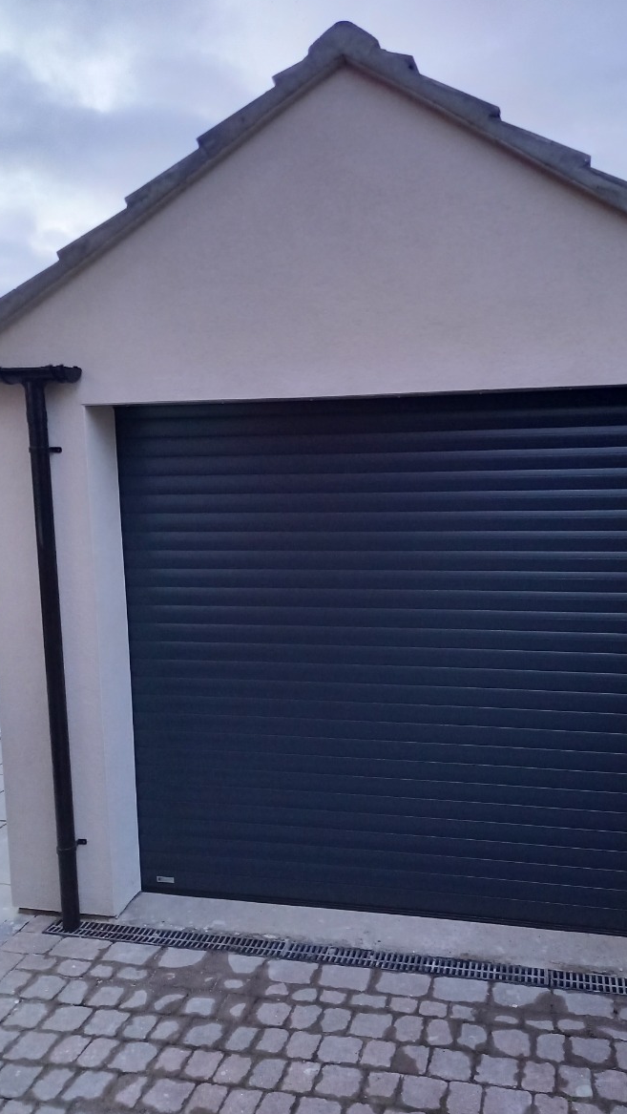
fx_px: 827
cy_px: 543
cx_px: 387
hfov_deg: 41.3
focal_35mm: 28
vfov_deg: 67.9
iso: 400
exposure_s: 1/33
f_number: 2
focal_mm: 4.6
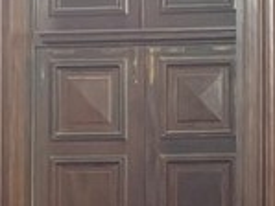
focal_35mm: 284
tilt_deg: +2.1
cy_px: 229
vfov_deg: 5.2
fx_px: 2258
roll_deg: +0.1
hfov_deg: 6.9
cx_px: 388
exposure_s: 1/33
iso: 800
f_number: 2.2
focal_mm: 7.5
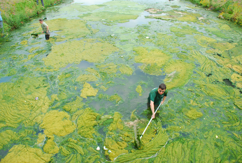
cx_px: 121
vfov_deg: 48.1
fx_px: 182
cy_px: 82
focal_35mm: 27
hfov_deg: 67.3
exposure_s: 1/400
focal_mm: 18
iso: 500
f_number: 4.5
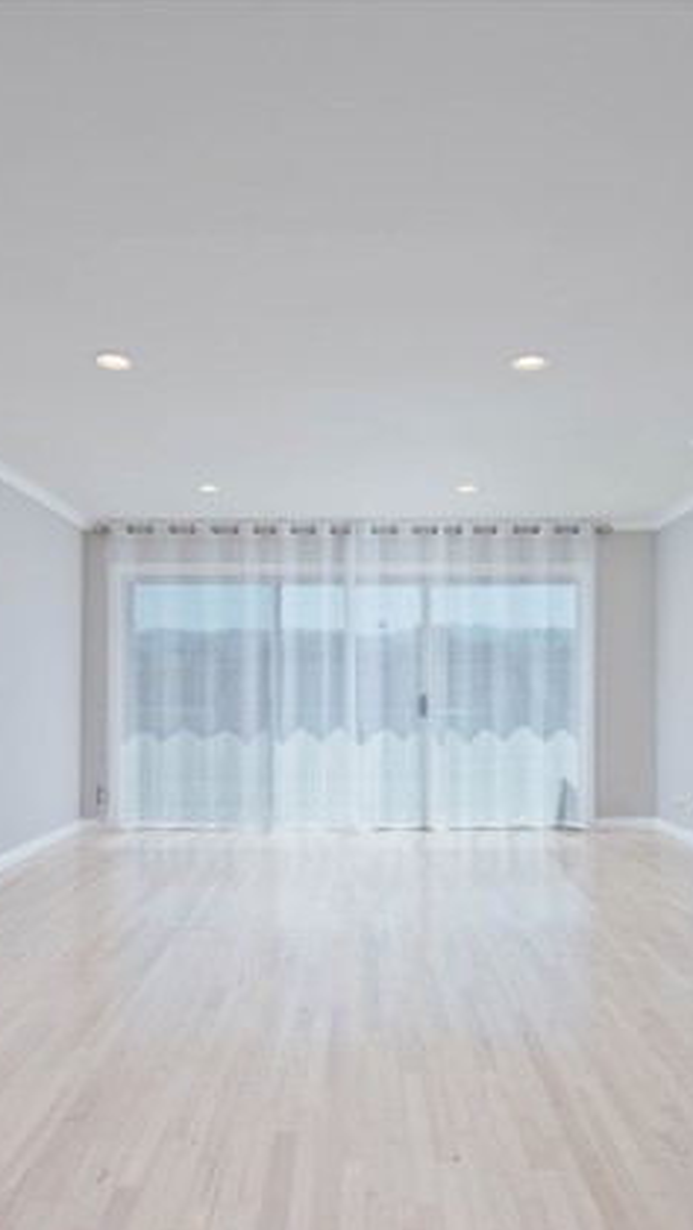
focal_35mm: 24
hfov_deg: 47.7
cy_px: 619
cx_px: 332
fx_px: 783
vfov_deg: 76.3
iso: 400
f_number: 7.1
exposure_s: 1/800
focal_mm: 15
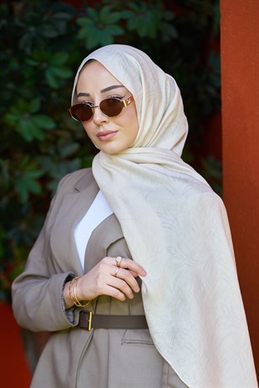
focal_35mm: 170
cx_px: 130
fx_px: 1832
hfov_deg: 8.1
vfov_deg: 12.1
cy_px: 194
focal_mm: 170
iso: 200
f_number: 4
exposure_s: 1/200
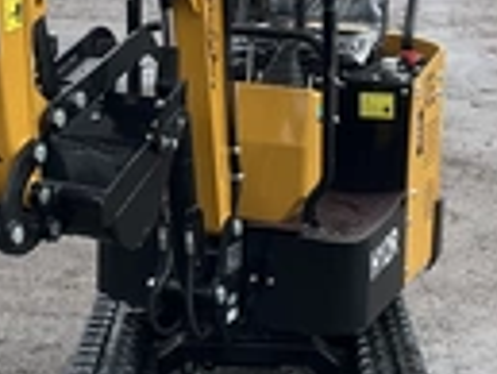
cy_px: 81
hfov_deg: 21.7
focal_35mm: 90
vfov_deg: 16.3
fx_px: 1293
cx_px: 185
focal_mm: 3
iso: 25
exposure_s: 1/929
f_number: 1.8
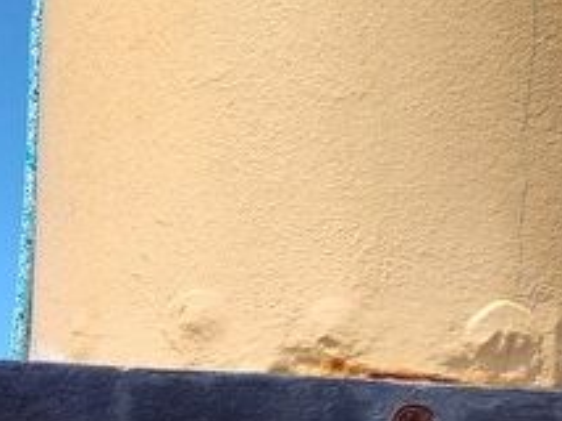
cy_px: 634
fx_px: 1395
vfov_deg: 15.7
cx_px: 404
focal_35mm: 86
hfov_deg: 22.6
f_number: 1.8
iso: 100
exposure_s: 1/1530
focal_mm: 5.56
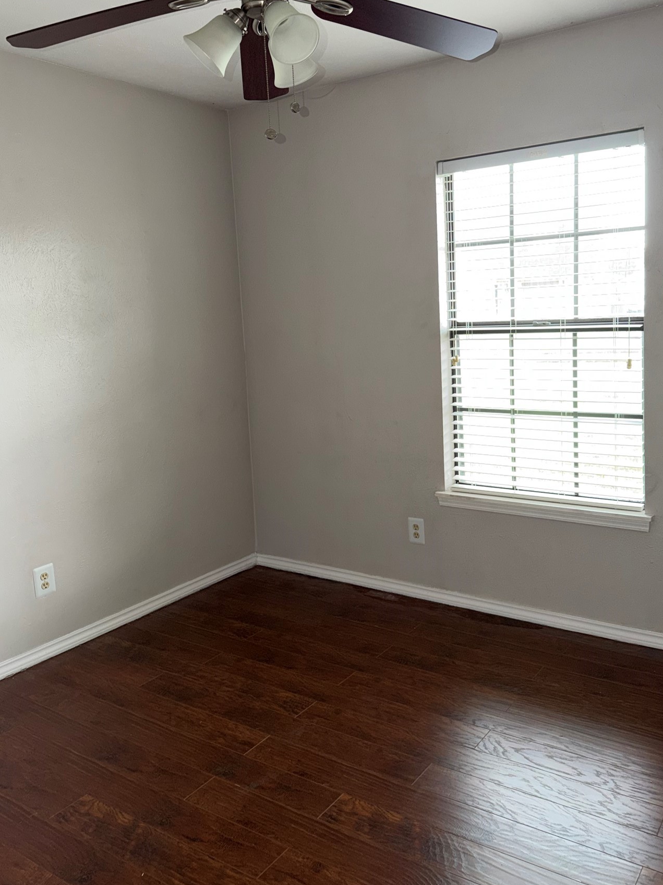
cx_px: 392
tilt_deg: -7.7
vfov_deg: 61.5
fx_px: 741
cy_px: 394
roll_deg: +2.0
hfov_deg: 48.0
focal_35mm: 29
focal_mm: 6.76
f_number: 1.78
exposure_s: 1/17
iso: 100
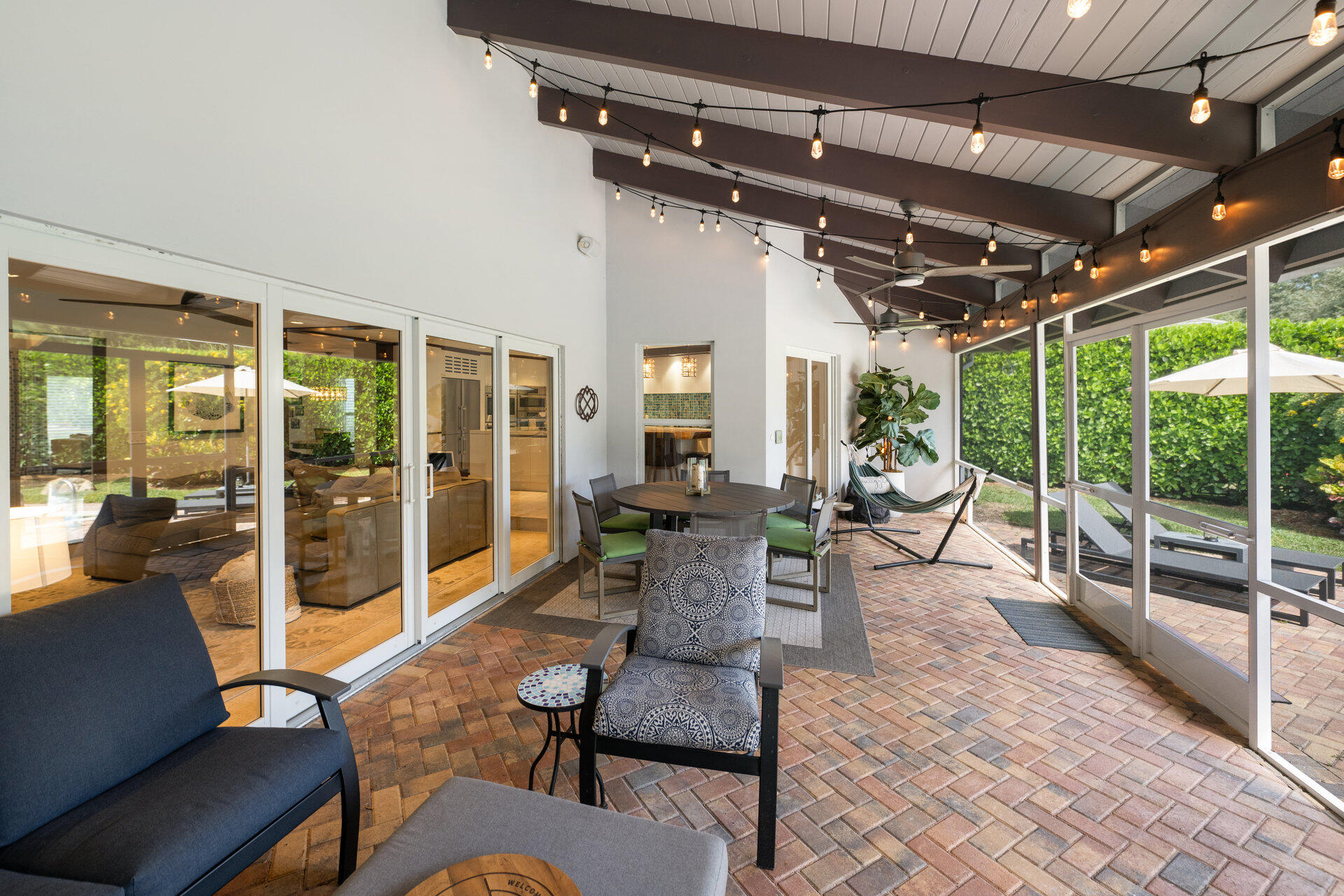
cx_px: 672
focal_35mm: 14
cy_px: 448
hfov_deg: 104.3
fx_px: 523
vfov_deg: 81.2
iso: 320
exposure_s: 1/40
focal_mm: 14
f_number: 5
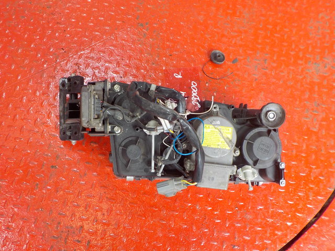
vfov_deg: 46.8
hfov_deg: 60.0
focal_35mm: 30
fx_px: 290
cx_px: 168
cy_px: 126
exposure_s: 1/30
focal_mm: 4.1
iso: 140
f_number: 3.3
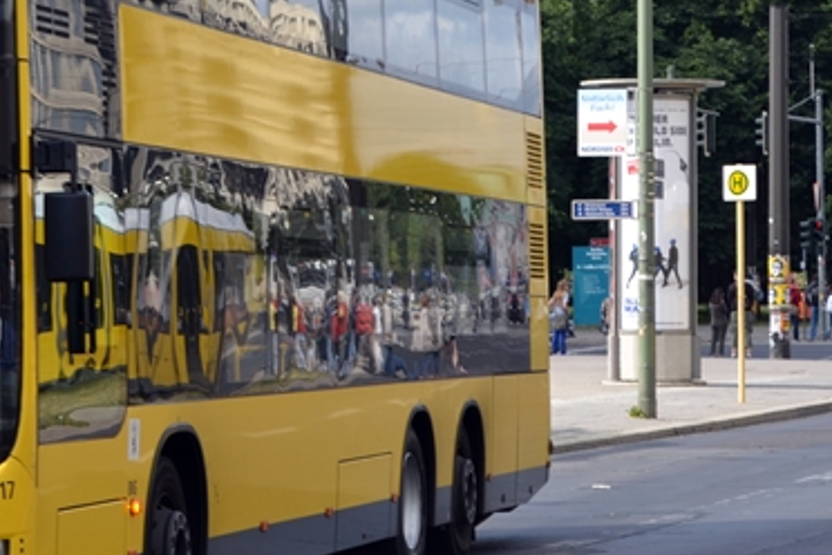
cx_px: -29
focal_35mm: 167
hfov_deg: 12.1
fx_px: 3859
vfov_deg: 8.2
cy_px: 199
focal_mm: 46
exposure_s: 1/200
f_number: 7.1
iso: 100
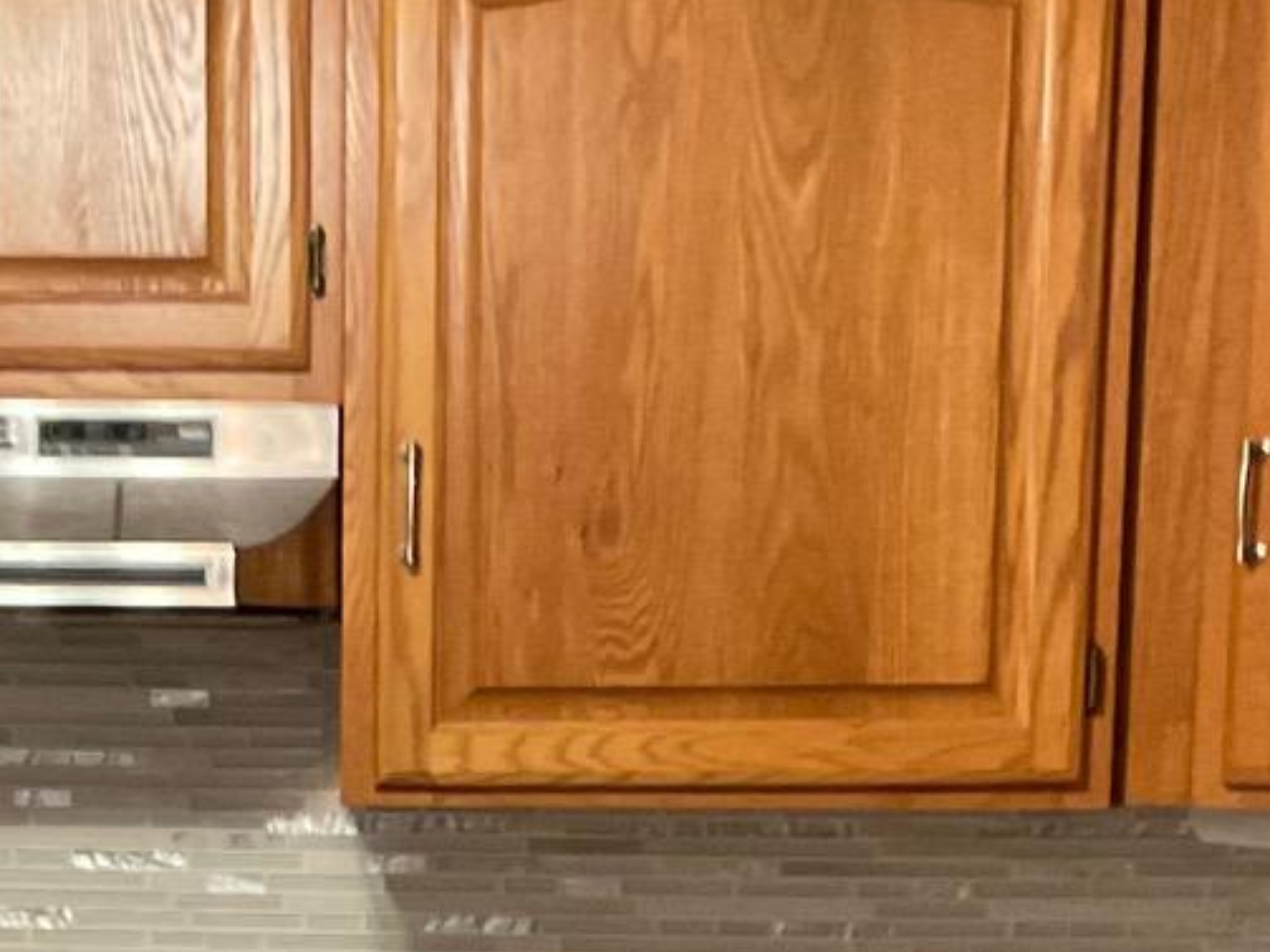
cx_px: 303
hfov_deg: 16.6
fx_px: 4328
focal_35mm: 118
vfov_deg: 11.9
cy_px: 1515
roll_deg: +0.4
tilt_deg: -11.1
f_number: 1.8
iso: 250
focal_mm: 3
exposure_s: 1/30
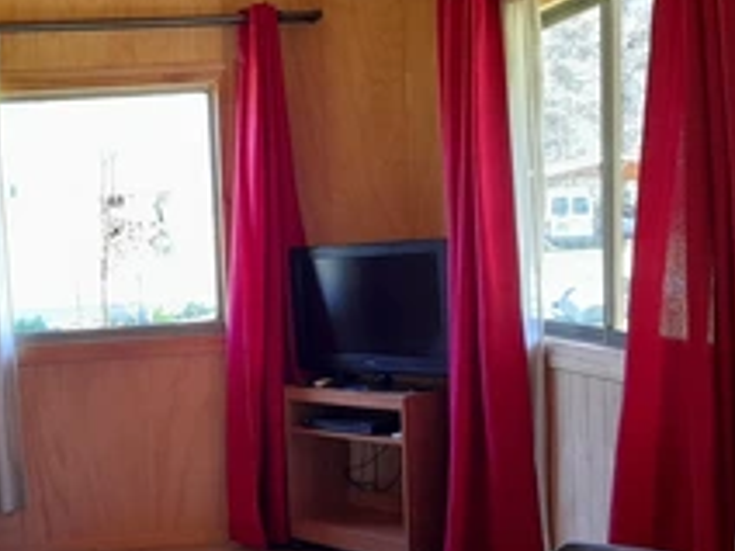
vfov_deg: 27.9
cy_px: 353
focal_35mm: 52
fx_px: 1104
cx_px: 111
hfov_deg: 35.2
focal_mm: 4.6
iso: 160
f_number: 2
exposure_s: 1/60
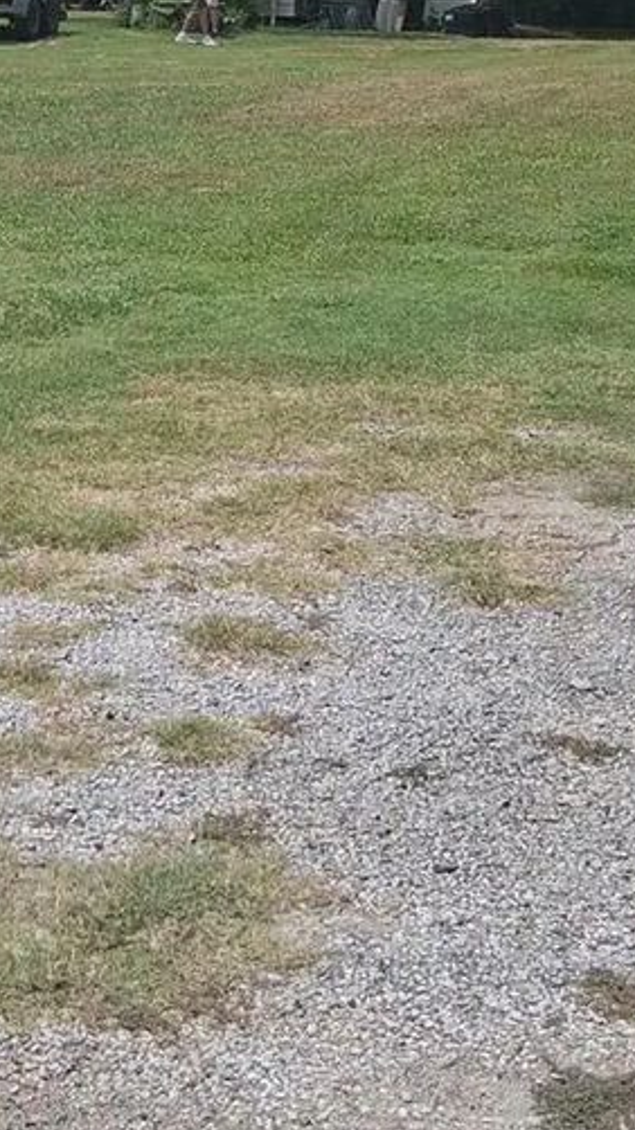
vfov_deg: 25.6
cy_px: -107
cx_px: 196
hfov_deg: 15.6
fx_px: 2307
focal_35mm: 77
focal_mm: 3.98
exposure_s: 1/688
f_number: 1.8
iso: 25
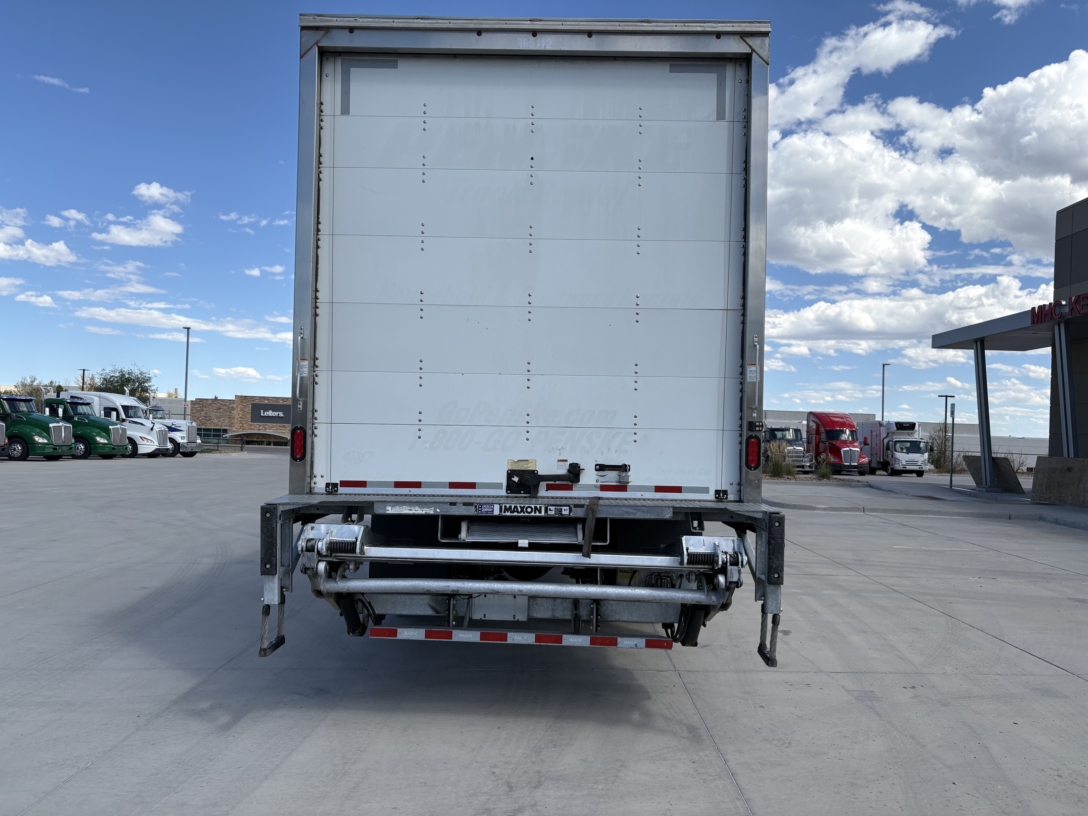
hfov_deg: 67.3
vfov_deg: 53.1
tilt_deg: +2.7
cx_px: 544
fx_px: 817
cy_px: 408
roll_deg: -2.4
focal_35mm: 26
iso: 50
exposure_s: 1/3623
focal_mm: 5.96
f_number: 1.6
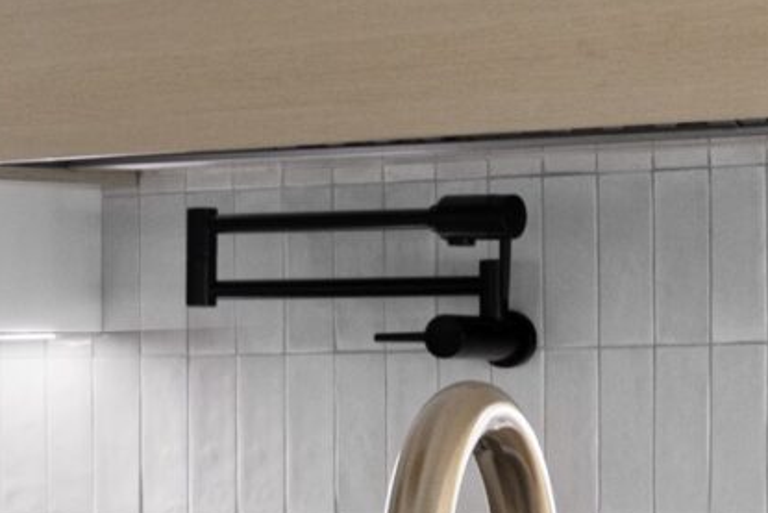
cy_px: 473
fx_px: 4865
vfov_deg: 6.0
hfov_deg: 7.9
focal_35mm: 228
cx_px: -1469
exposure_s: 1.3
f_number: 9
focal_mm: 25
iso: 200
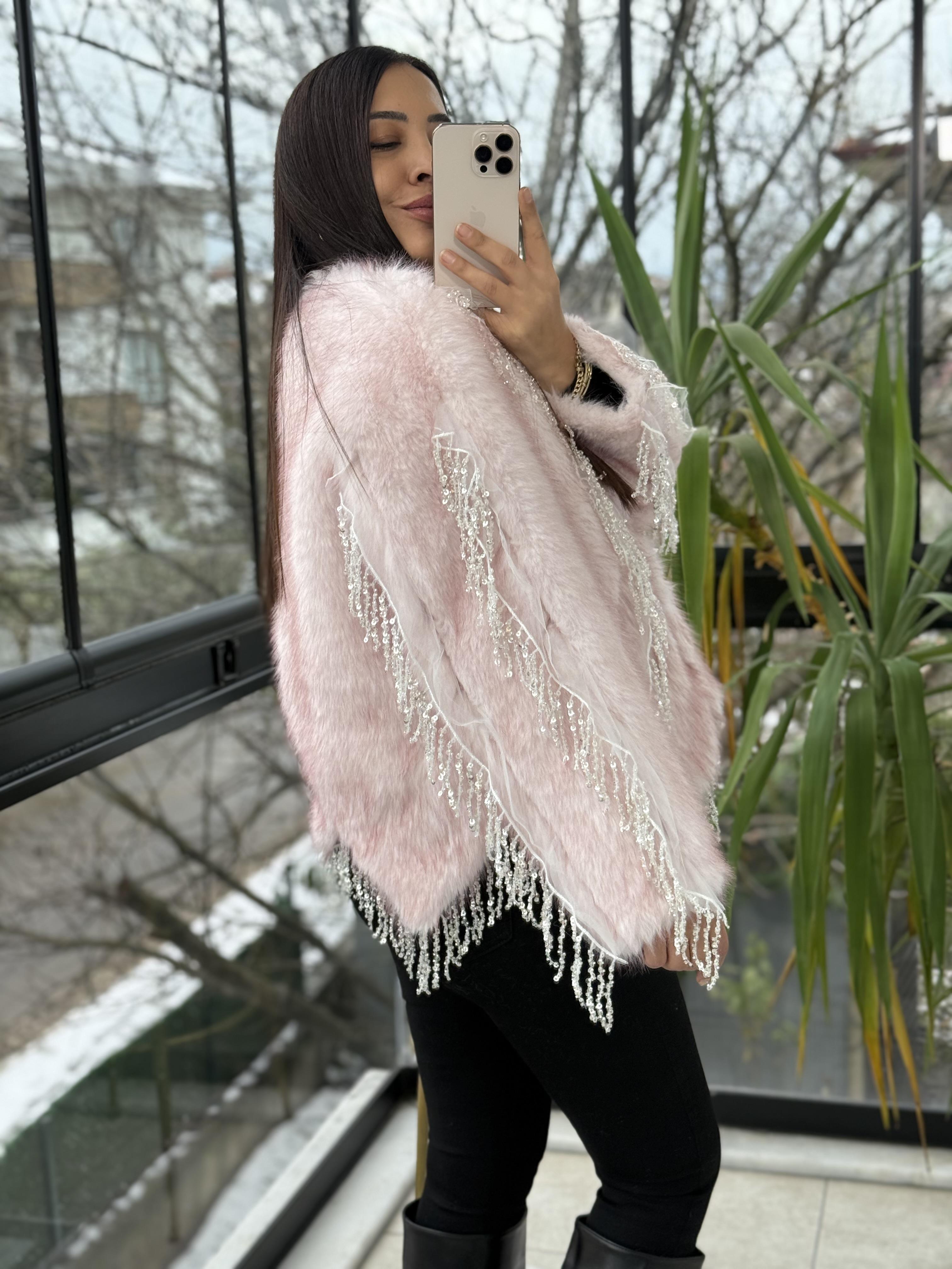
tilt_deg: -20.6
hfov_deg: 30.3
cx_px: 476
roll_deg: +2.0
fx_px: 1760
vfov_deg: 39.7
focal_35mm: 48
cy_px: 634
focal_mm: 6.76
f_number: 1.78
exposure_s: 1/159
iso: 80
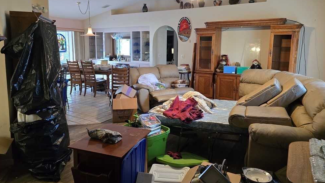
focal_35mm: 26
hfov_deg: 71.9
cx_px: 160
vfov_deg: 44.2
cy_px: 75
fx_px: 224
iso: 800
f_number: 1.7
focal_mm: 6.3
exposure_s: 1/120
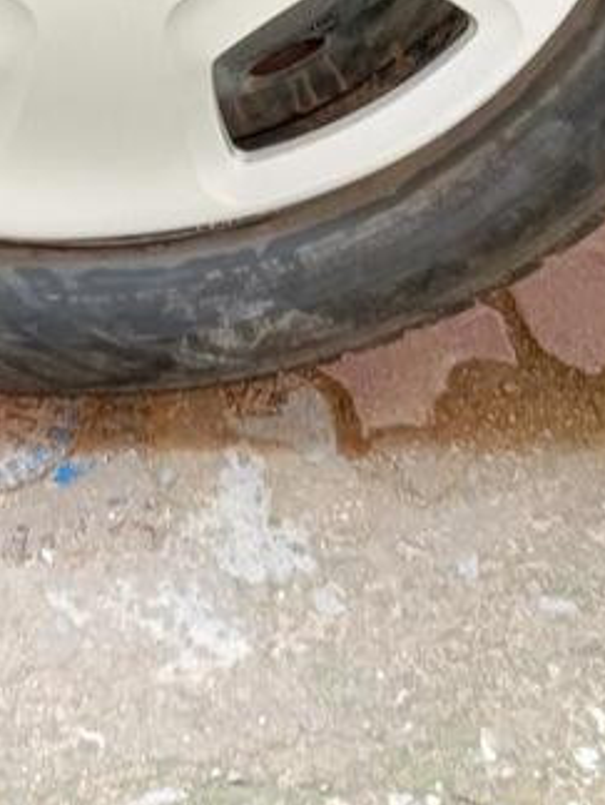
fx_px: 1744
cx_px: 172
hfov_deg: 19.6
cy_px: -167
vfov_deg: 23.6
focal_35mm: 75
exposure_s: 1/33.3
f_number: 1.8
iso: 196
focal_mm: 4.04
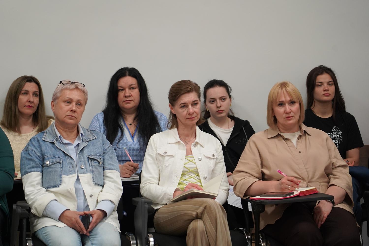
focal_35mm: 105
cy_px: 123
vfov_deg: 13.0
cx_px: 184
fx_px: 1076
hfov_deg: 19.5
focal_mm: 105
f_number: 4
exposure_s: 1/160
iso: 2000
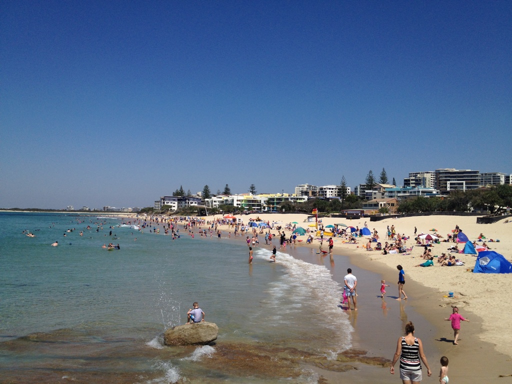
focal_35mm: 35
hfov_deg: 52.6
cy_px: 192
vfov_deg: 40.7
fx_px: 518
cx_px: 256
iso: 64
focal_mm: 4.28
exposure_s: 1/4255
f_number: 2.4
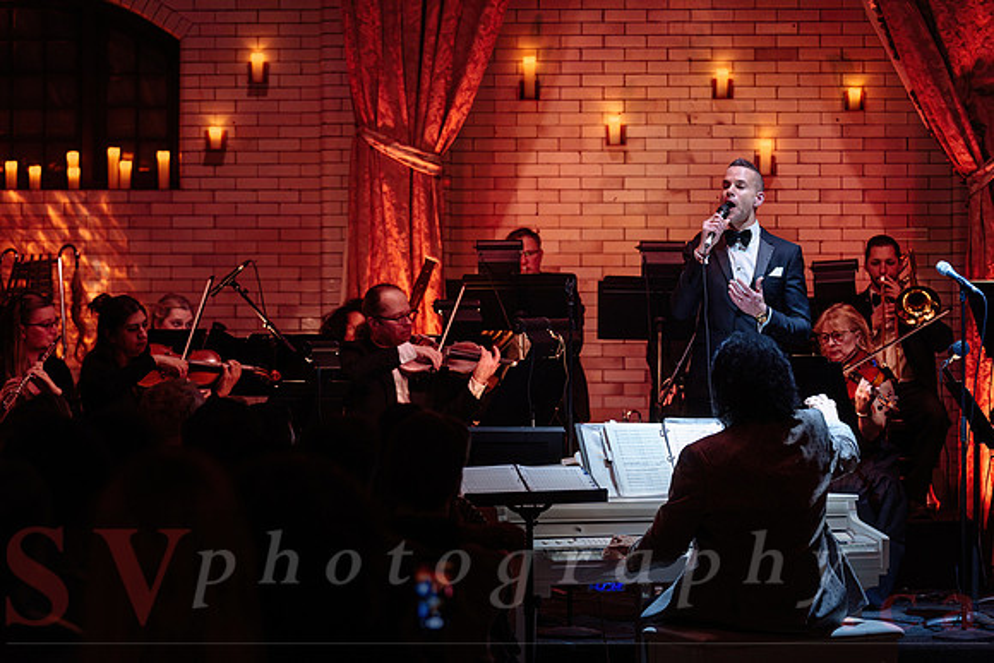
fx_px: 2960
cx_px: 497
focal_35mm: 107
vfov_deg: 12.8
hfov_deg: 19.1
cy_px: 332
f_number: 3.5
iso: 2000
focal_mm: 106
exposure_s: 1/80
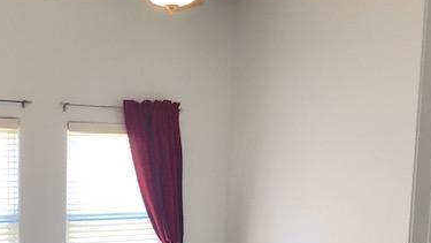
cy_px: 223
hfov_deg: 38.2
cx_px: 80
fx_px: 594
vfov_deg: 22.4
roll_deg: -0.7
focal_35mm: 52
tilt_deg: -4.3
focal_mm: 3.99
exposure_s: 1/60
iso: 32
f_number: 1.8
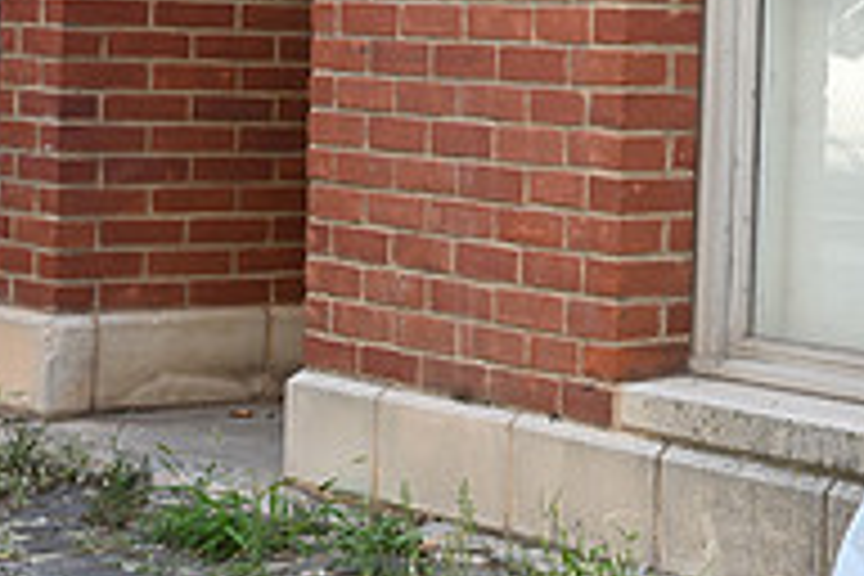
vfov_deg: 11.8
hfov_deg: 17.0
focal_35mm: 115
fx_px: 2760
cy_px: 76
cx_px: 1026
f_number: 10
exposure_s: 1/80
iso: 500
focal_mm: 38
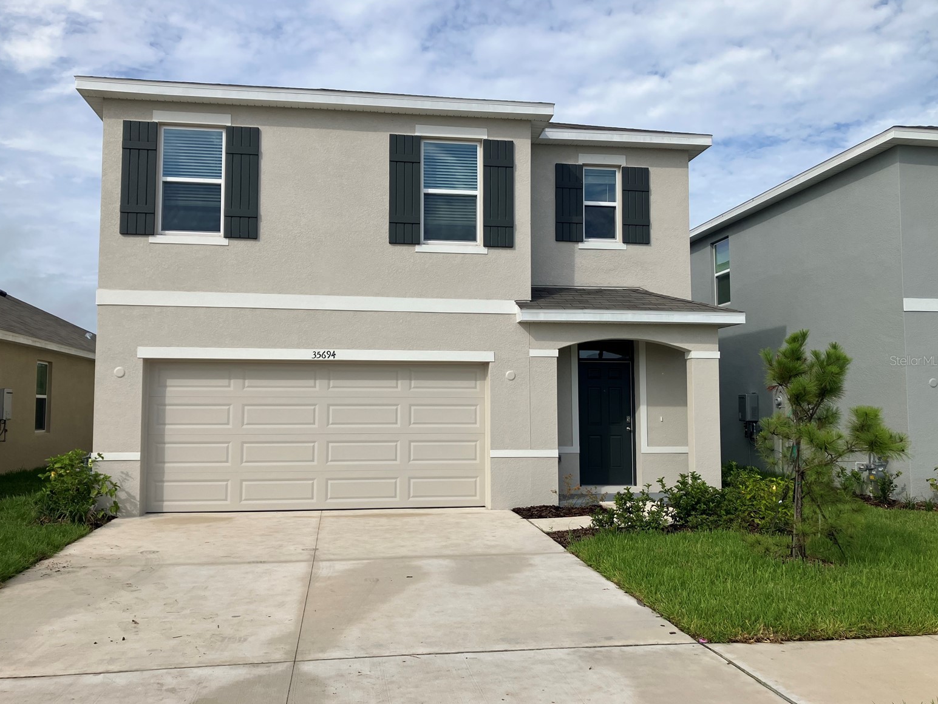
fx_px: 786
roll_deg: +0.5
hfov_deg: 61.7
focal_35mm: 29
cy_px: 360
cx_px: 461
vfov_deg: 48.2
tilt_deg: +4.2
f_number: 1.8
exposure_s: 1/3040
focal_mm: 3.99
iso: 32
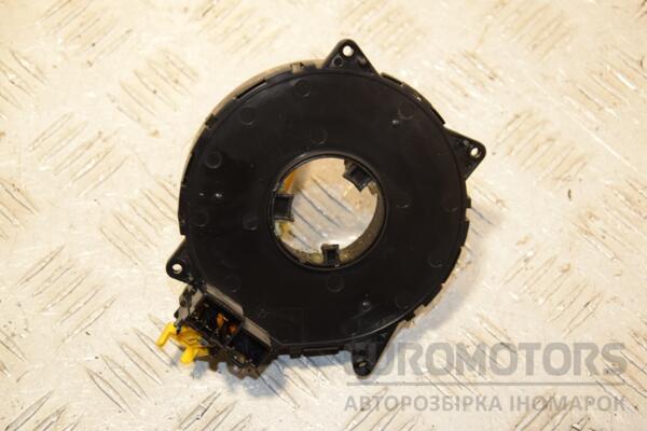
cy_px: 216
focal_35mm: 87
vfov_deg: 15.7
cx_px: 324
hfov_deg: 23.4
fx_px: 1563
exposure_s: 1/200
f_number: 6.3
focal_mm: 58
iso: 800
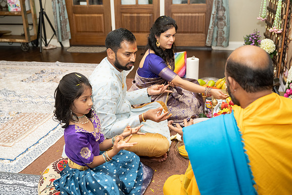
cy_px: 98
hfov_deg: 49.6
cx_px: 146
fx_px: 316
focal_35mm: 39
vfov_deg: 34.2
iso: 1000
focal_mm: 38
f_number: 3.2
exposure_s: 1/160
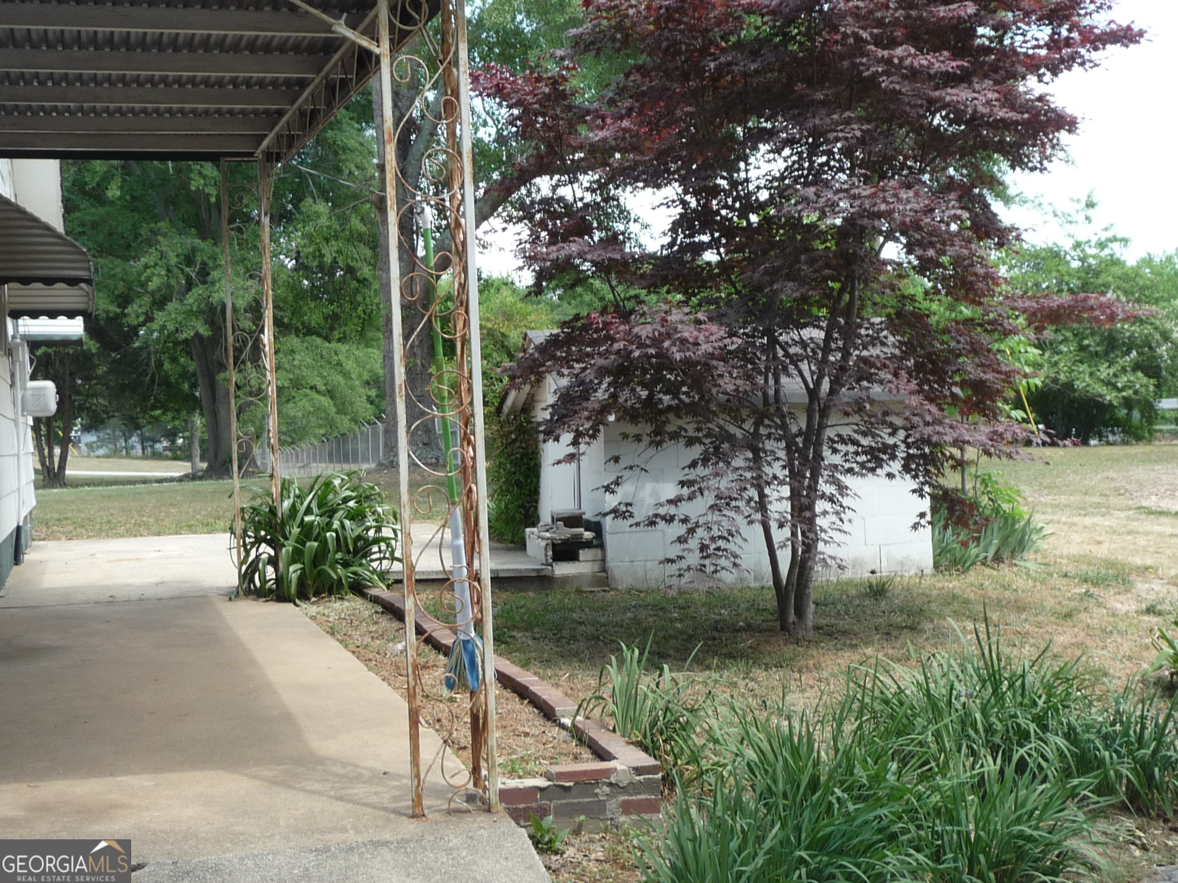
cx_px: 589
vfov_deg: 30.3
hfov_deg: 39.7
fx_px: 1633
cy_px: 442
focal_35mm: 48
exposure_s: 1/200
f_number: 3.4
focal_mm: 5
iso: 100
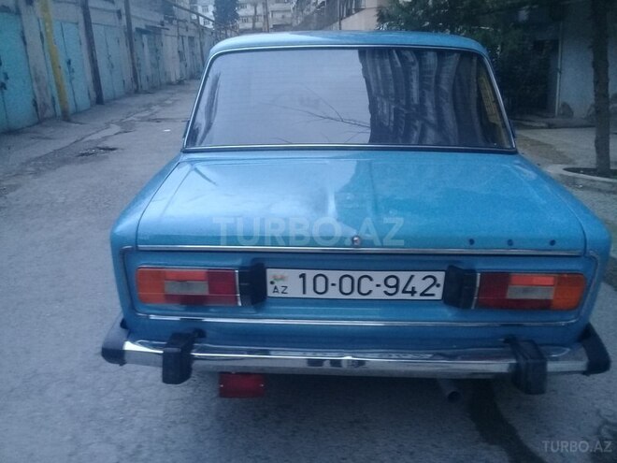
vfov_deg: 45.4
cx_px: 308
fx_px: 553
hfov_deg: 58.4
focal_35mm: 31
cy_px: 232
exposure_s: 1/25
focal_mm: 3.3
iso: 200
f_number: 2.2
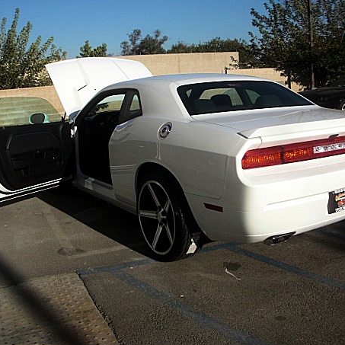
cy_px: 165
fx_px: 507
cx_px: 181
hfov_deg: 37.5
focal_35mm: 45
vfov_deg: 37.5
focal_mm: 6.3
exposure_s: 1/160
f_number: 7.9
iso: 50
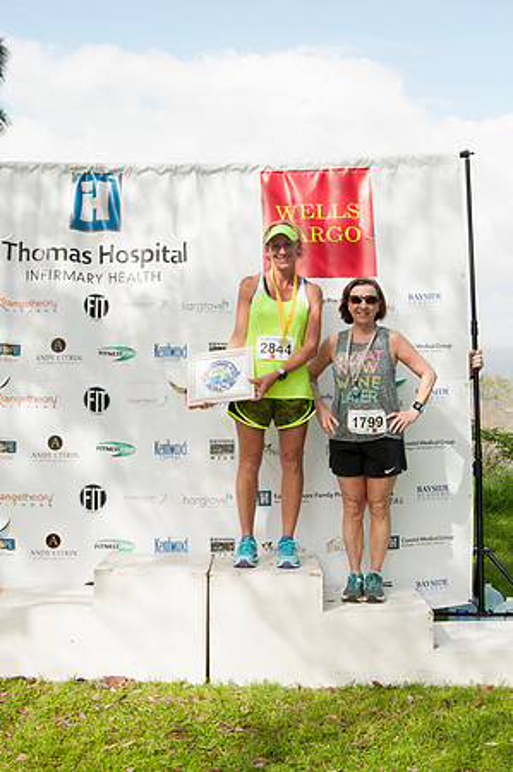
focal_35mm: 45
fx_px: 964
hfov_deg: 29.8
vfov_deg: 43.6
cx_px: 256
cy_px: 386
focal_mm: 30
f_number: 9
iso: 250
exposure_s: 1/200
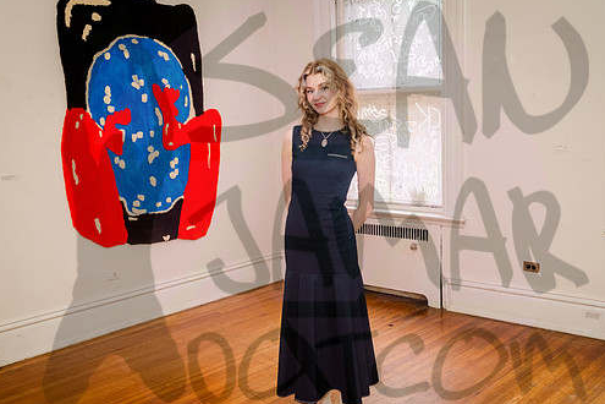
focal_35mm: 41
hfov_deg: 47.4
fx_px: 689
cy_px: 232
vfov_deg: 32.6
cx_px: 320
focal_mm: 35
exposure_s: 1/200
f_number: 4
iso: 2000
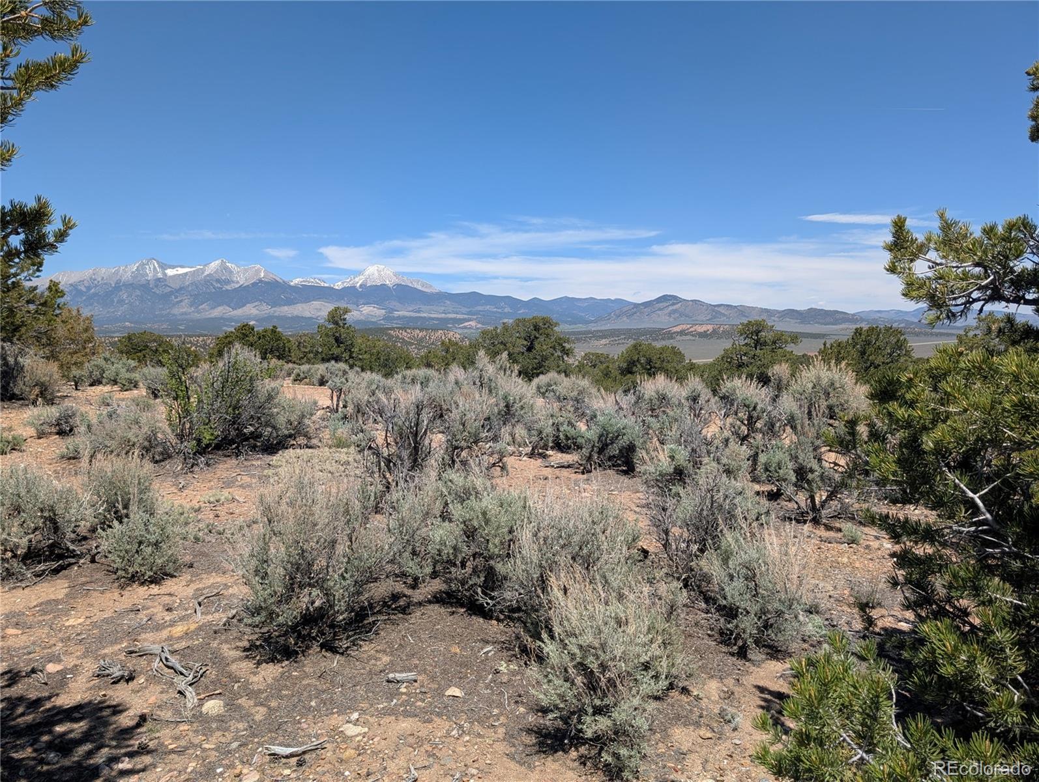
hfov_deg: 71.5
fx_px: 721
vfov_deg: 56.9
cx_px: 520
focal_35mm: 24
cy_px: 391
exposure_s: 1/1018
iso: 22
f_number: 1.68
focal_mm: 6.9
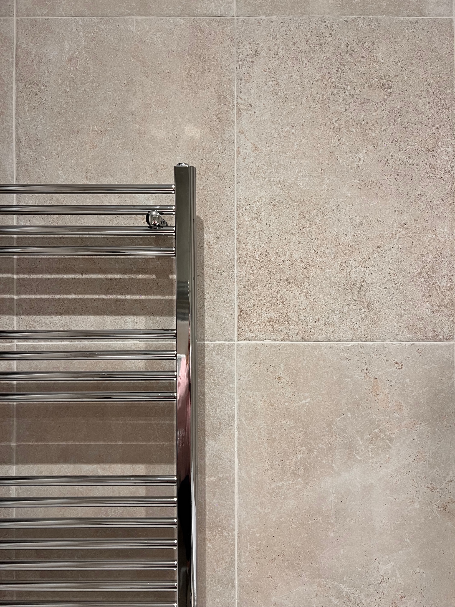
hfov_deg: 53.1
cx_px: 228
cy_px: 304
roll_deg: -0.4
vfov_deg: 67.3
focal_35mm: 26
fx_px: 456
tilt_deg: +0.2
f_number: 1.5
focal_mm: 5.7
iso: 125
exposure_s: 1/50
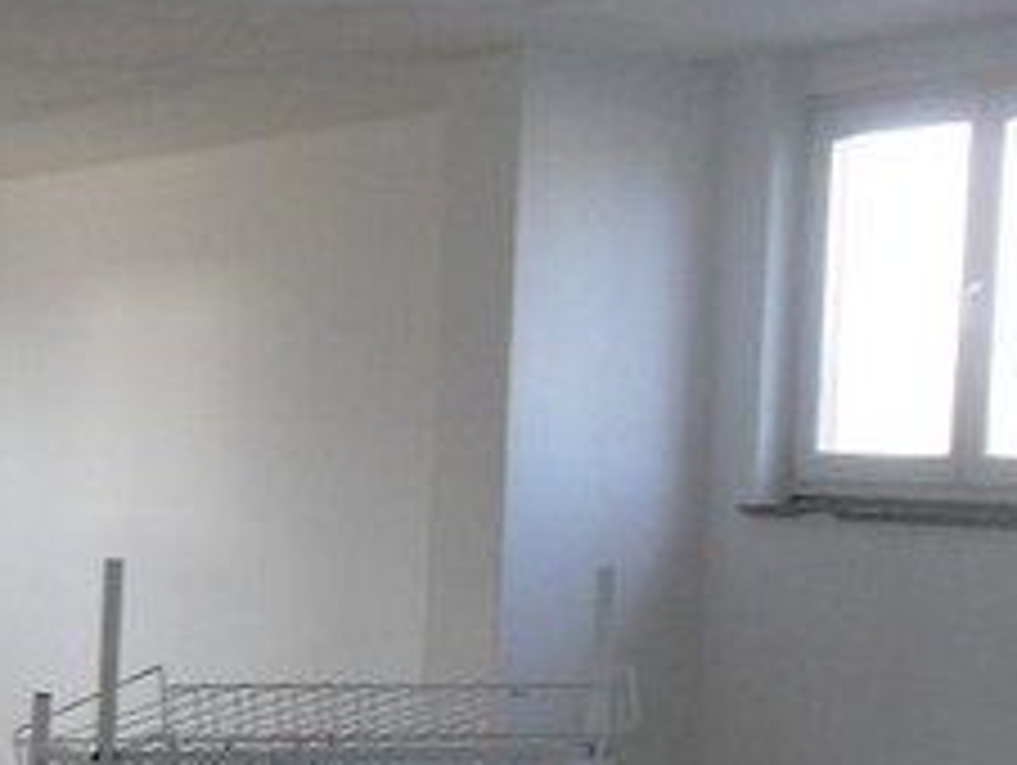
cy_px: 846
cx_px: -310
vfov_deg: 14.6
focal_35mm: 99
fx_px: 2912
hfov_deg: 18.4
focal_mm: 6.3
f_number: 3.2
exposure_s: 1/45
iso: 100
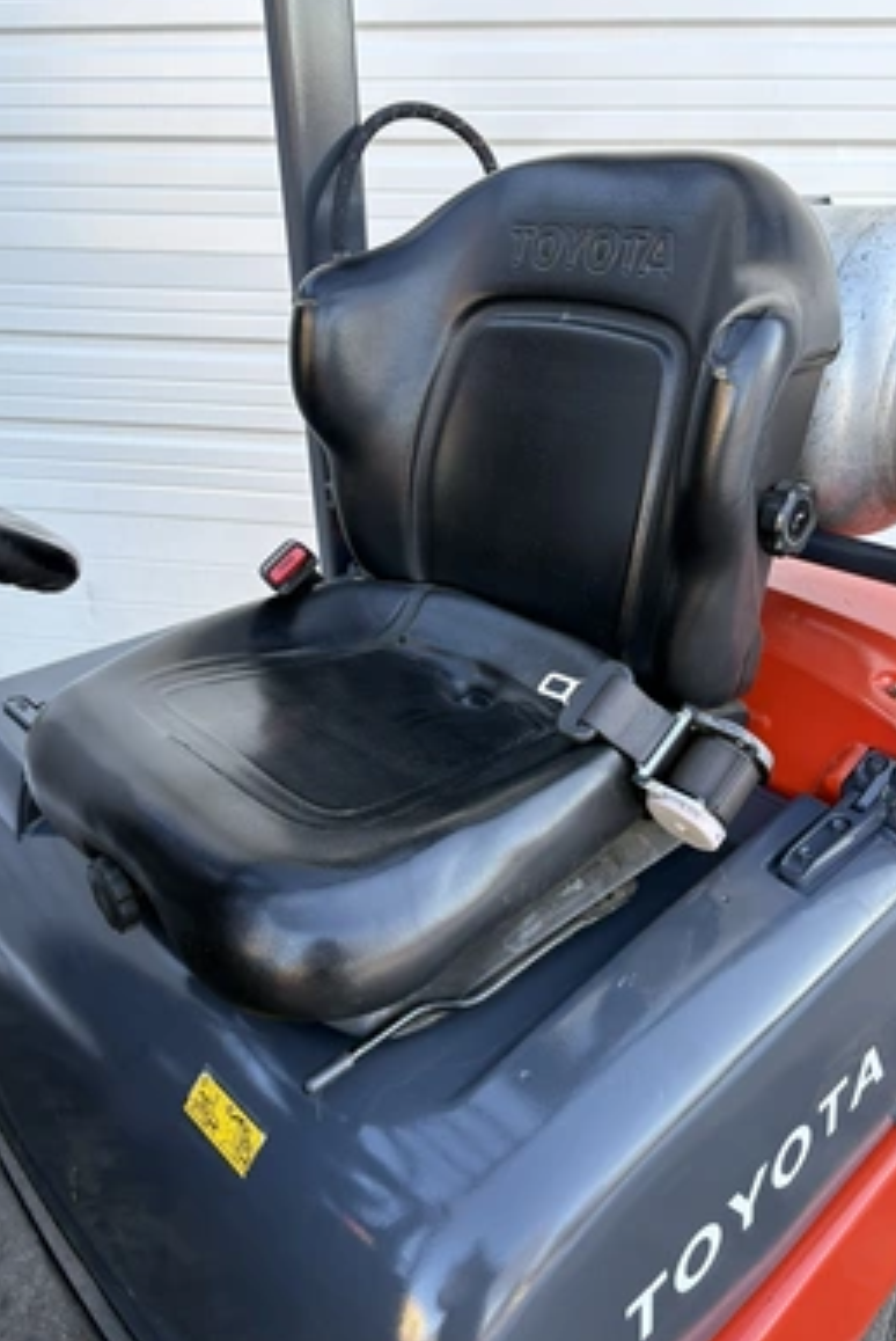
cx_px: 462
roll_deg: -0.9
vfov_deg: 65.4
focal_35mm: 28
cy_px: 667
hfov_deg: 46.5
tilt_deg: -24.2
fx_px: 1043
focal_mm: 5.96
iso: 50
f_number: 1.6
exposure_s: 1/172
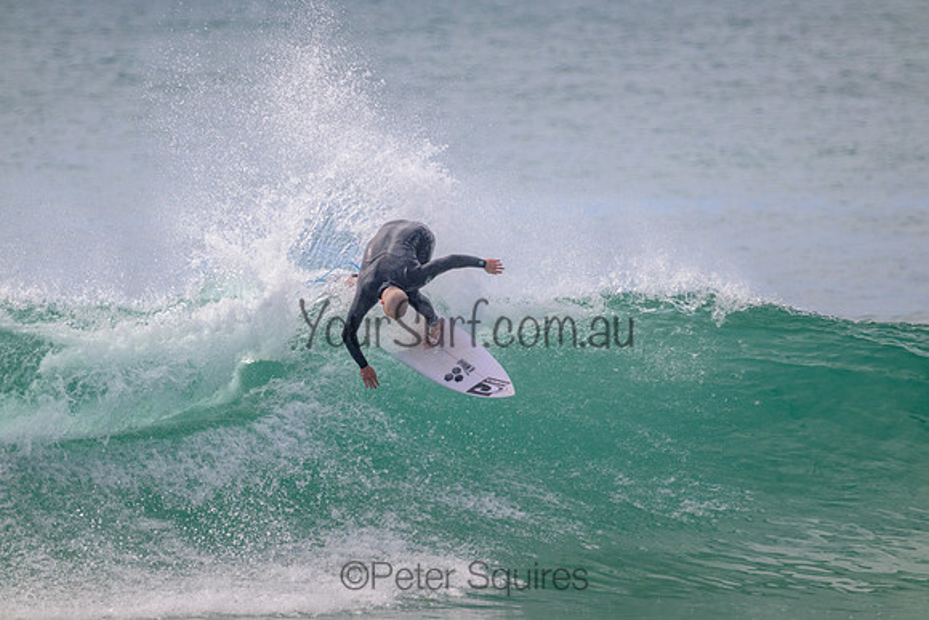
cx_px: 464
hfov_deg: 2.6
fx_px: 20648
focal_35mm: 800
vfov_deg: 1.7
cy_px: 310
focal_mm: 800
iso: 1250
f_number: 11
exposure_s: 1/2000
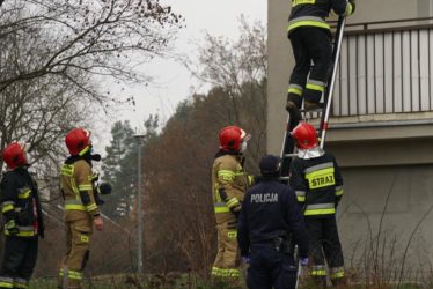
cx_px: 335
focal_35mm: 160
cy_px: 84
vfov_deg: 8.6
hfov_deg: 12.8
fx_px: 1926
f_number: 4
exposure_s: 1/160
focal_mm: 52
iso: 200
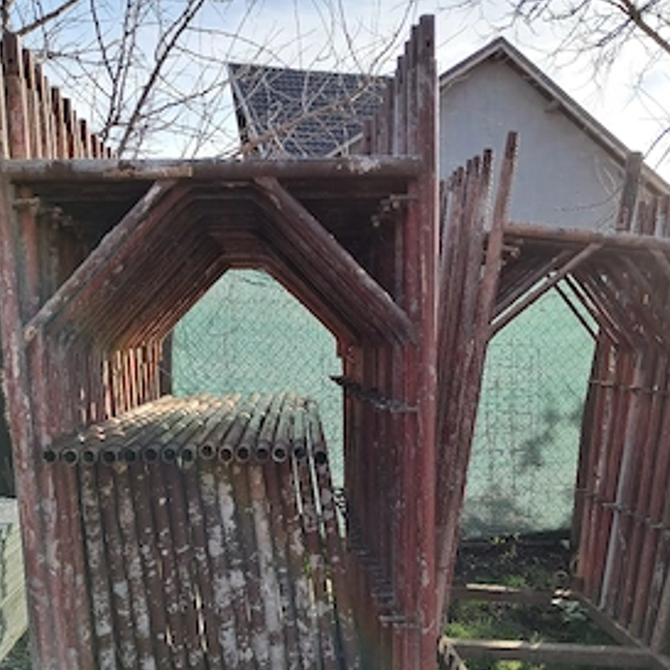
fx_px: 766
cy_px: 486
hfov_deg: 47.2
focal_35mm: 35
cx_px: 314
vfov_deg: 45.9
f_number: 1.8
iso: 50
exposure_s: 1/233
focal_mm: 4
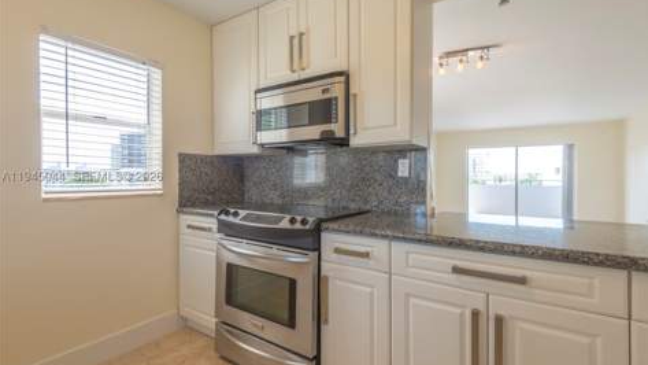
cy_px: 178
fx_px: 292
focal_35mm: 17
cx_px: 327
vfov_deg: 63.9
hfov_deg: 95.9
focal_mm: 16
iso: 50
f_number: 11
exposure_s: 1/8
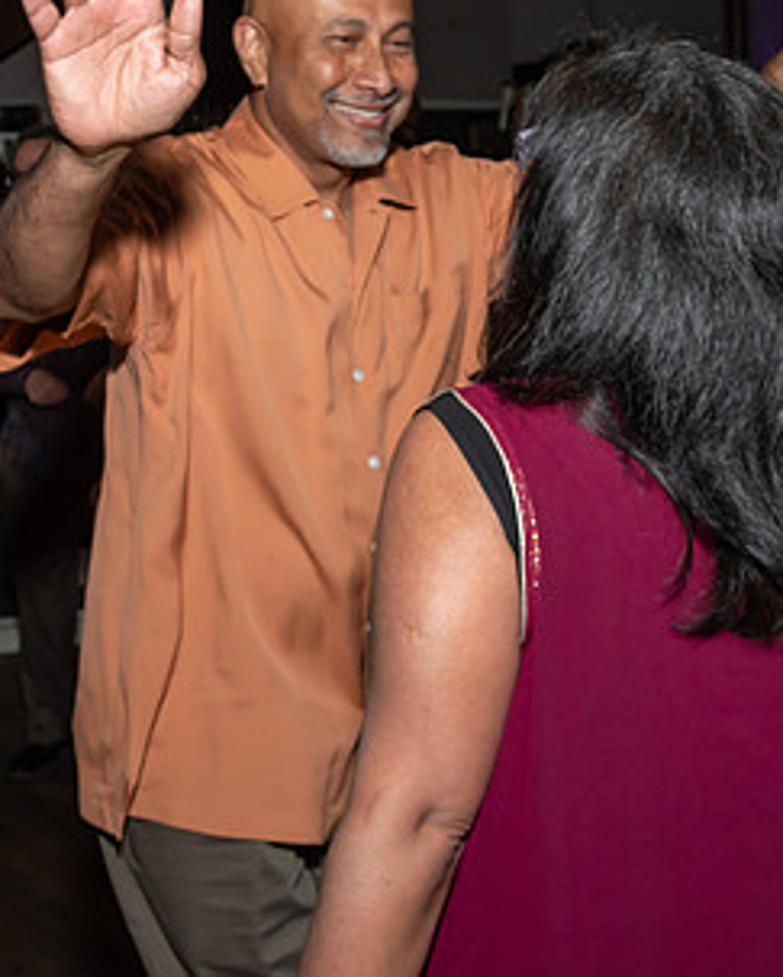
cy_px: 356
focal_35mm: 57
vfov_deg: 32.8
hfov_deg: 26.6
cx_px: 296
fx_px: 1649
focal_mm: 17
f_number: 6.3
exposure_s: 1/250
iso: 400
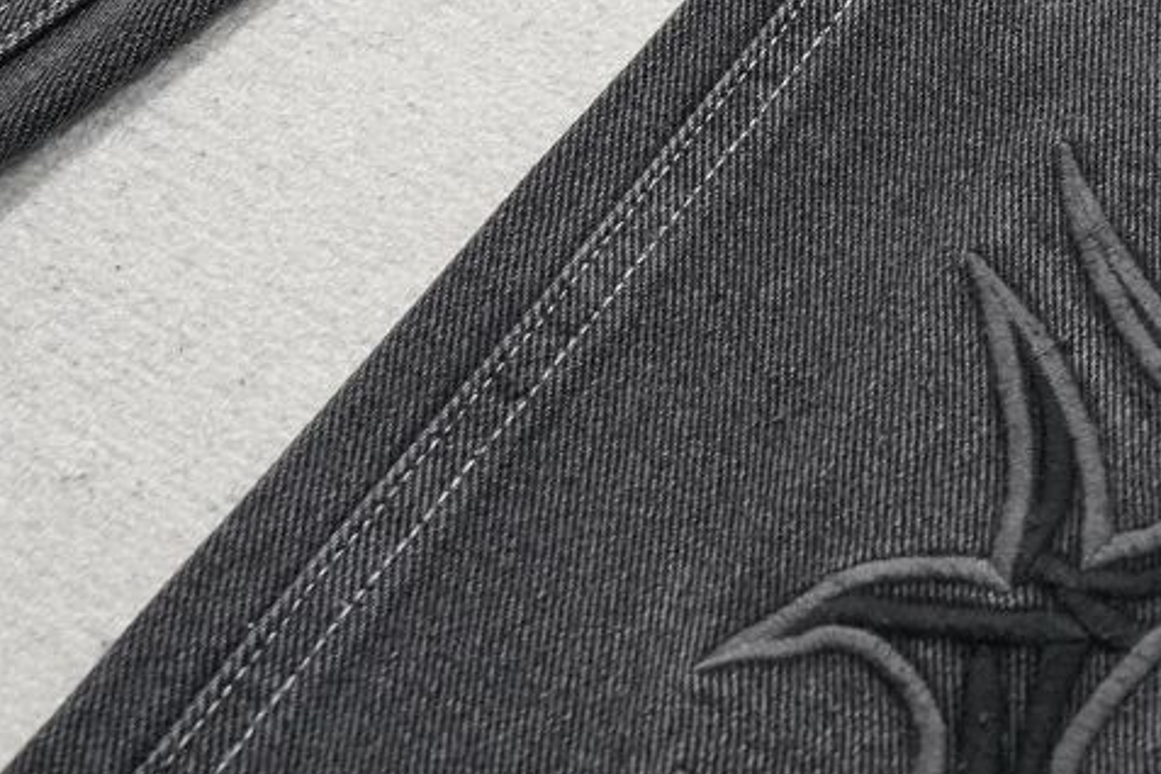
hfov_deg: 17.9
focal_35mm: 110
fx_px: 3547
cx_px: 1295
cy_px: -37
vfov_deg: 12.3
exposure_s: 1/100
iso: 1600
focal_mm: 35
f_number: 10
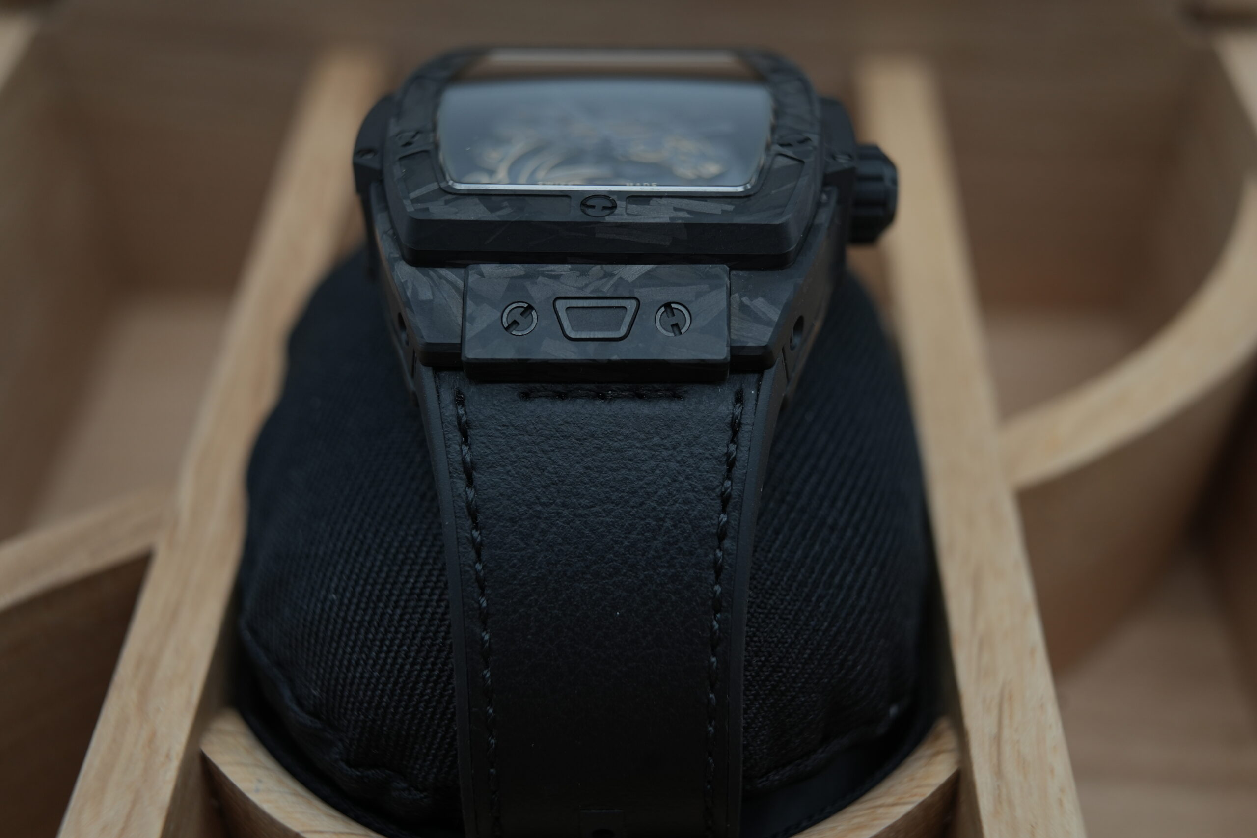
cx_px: 628
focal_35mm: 35
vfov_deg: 37.9
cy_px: 419
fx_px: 1222
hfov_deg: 54.4
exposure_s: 1/250
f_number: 5
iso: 400
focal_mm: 35
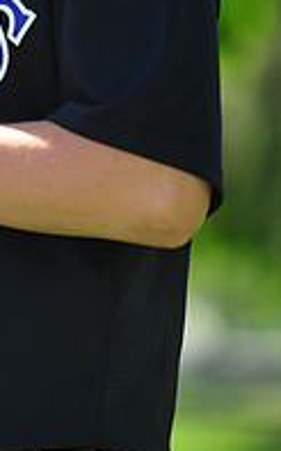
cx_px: -16
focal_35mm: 390
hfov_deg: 3.4
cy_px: -119
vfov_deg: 5.4
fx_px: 4782
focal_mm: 130
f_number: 4
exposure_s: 1/640
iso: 200
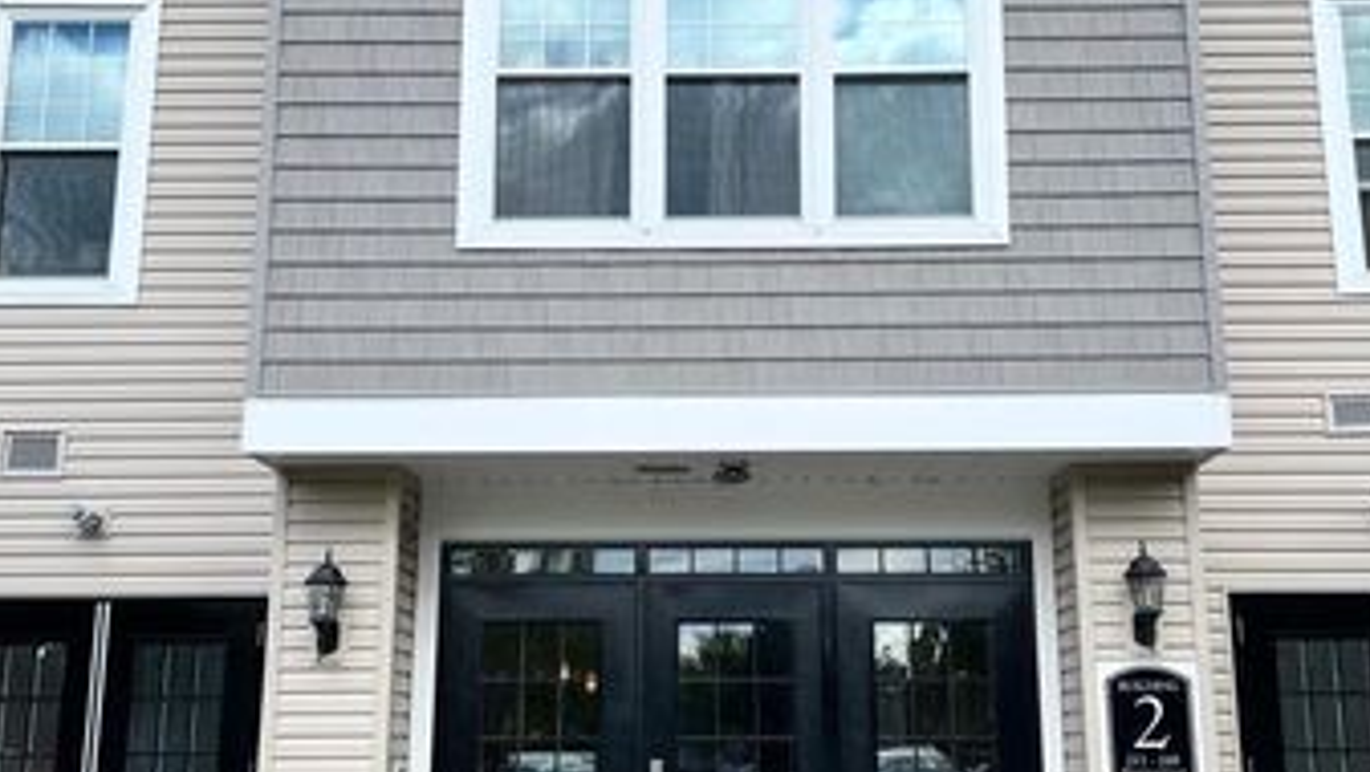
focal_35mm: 42
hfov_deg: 48.3
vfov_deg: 28.4
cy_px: 392
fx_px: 1527
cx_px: 720
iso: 50
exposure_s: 1/1934
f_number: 1.5
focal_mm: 5.7
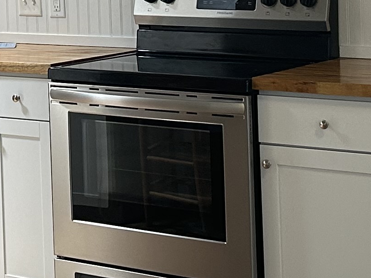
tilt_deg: -1.6
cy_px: -59
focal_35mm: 129
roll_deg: +2.0
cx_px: -64
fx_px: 1382
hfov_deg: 14.8
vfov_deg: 11.3
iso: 125
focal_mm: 5.7
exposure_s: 1/120
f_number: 1.5
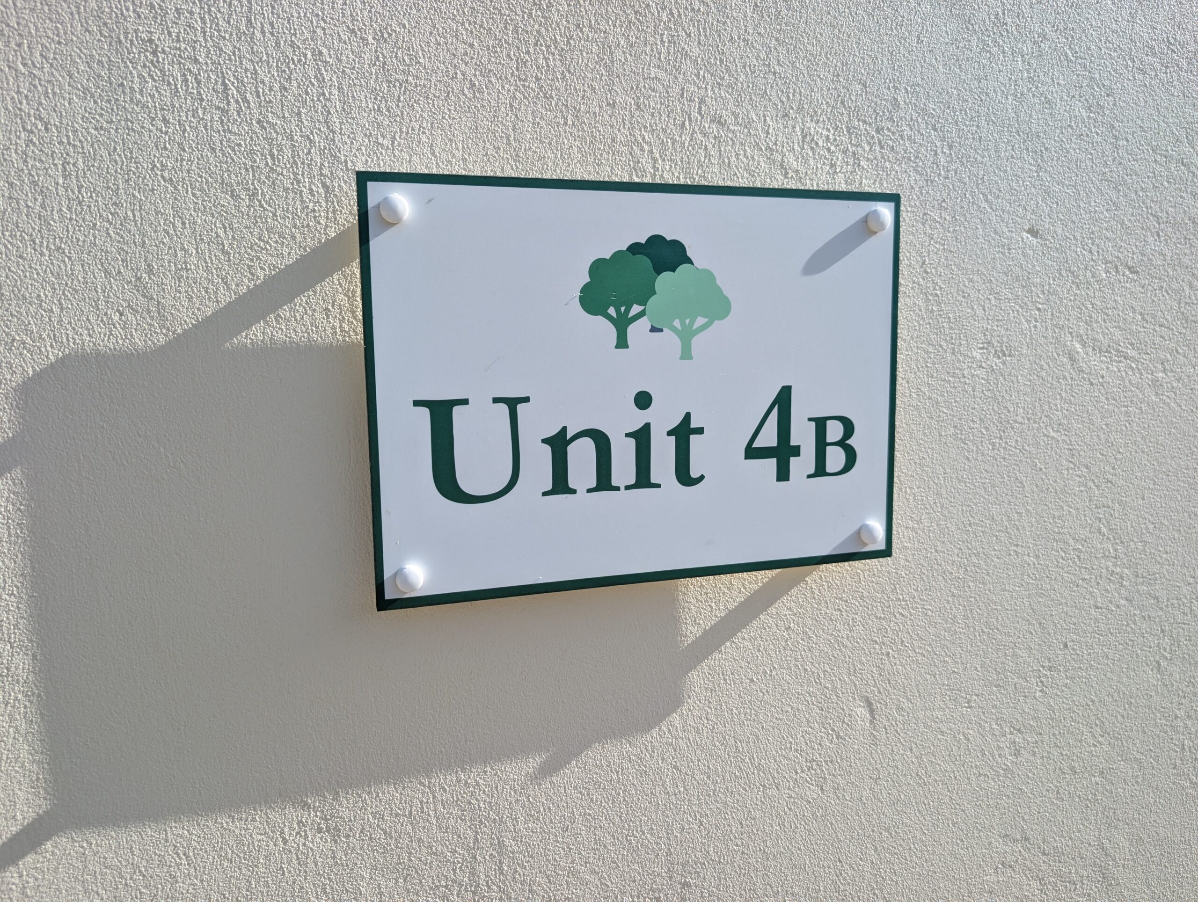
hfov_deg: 71.5
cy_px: 451
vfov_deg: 56.9
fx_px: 832
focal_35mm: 24
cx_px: 599
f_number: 1.68
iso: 27
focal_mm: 6.9
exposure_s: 1/882
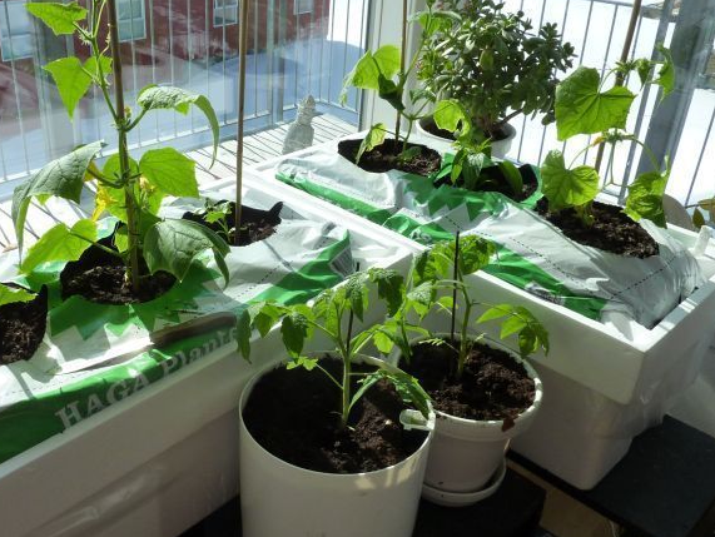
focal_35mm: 35
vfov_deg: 40.7
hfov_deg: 52.2
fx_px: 723
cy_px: 264
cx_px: 283
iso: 125
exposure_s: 1/400
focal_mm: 4.1
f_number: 5
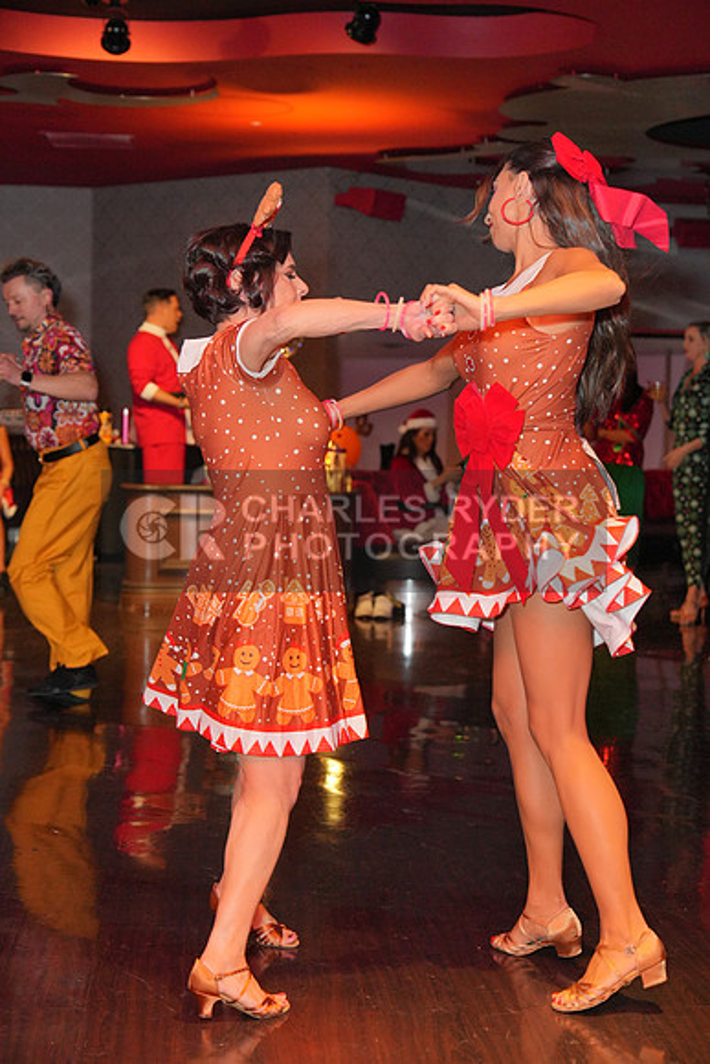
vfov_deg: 31.9
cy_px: 532
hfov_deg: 21.6
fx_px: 1862
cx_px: 355
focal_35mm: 63
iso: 4000
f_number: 4
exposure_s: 1/200
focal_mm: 63
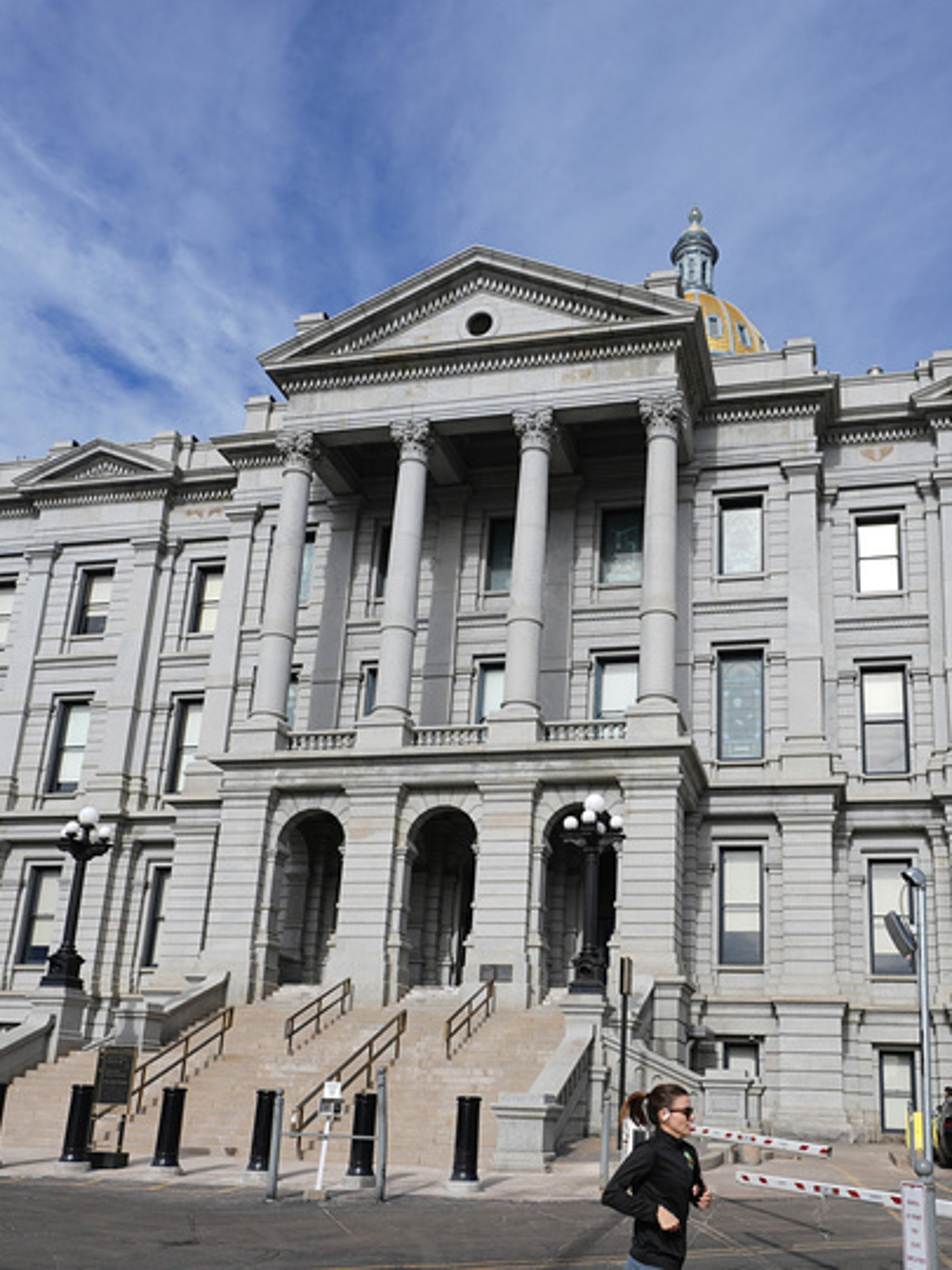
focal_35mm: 31
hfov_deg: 45.1
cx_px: 585
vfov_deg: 57.8
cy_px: 768
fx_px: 1137
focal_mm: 17
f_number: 4.5
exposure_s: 1/2000
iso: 200
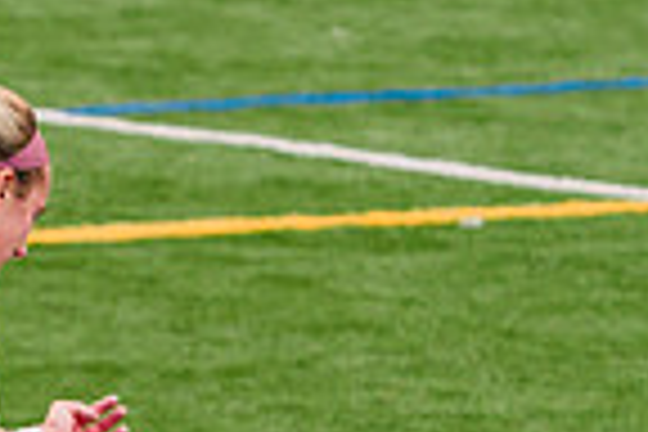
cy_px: 574
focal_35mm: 1415
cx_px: -346
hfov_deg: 1.5
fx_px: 25468
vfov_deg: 1.0
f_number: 5.6
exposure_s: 1/1600
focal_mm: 293
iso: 500
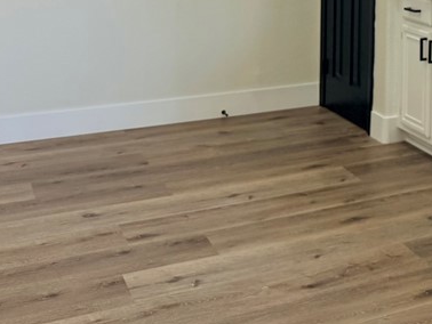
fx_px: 812
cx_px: 472
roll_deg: -1.4
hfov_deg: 27.4
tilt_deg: -4.9
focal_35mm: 65
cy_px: -27
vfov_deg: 21.5
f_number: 1.78
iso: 80
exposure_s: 1/291
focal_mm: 6.76
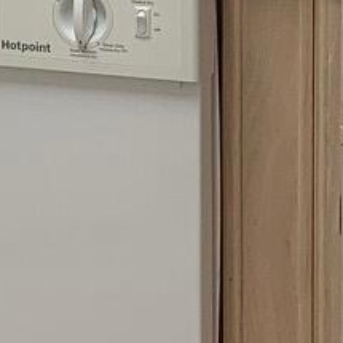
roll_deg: -0.7
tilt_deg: -7.8
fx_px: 2410
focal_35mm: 215
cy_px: -287
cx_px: 324
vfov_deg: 7.9
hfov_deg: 8.1
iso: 64
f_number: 1.8
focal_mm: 4.25
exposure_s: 1/60
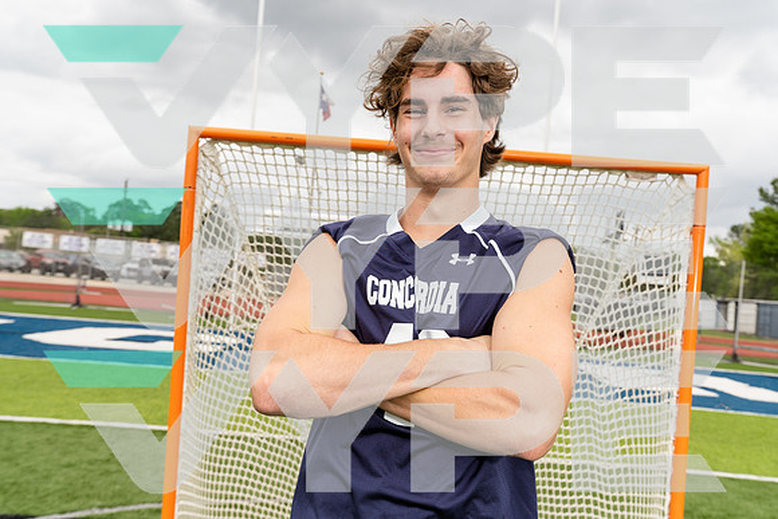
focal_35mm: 40
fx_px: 865
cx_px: 389
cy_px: 260
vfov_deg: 33.4
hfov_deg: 48.4
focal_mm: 40
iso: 250
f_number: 7.1
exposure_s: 1/250
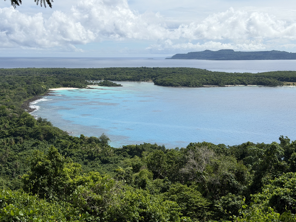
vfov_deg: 30.3
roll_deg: +1.1
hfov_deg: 39.7
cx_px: 148
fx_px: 410
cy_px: 111
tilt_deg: -8.4
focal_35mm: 48
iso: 80
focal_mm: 6.76
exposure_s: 1/8772
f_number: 1.78
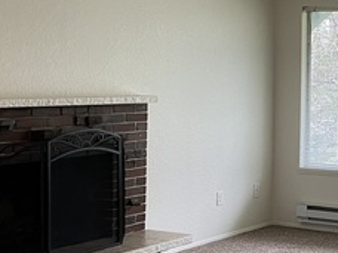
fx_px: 742
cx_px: 426
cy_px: 111
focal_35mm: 76
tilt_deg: -2.0
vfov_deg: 19.4
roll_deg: -1.6
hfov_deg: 23.1
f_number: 1.8
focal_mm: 4.25
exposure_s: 1/60
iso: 125
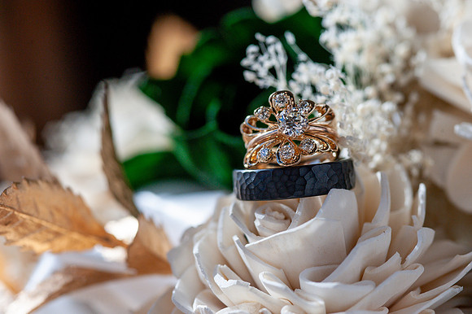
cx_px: 236
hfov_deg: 19.5
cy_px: 157
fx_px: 1376
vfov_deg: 13.0
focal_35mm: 105
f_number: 7.1
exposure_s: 1/1600
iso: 640
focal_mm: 105
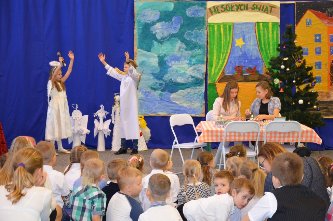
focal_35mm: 60
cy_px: 110
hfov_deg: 33.5
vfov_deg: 22.5
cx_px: 166
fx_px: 554
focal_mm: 40
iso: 1250
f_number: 4.5
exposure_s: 1/60
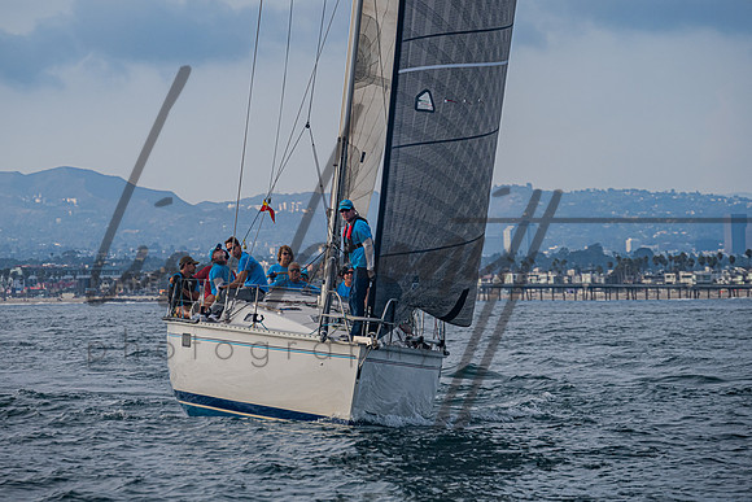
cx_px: 356
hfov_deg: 10.2
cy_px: 200
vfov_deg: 6.8
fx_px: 4210
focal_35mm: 202
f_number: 6.3
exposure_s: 1/640
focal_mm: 165
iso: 400
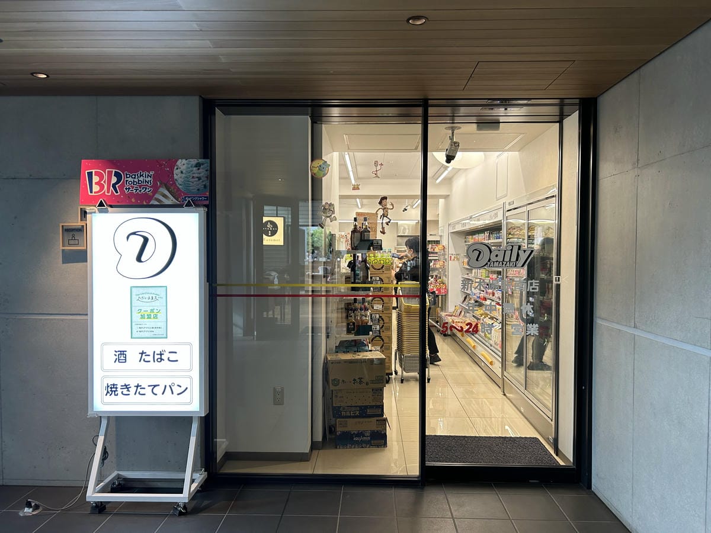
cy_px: 266
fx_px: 534
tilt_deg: -1.8
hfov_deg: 67.3
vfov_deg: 53.1
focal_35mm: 26
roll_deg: +0.5
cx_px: 356
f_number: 1.5
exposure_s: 1/100
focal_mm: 5.7
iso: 80
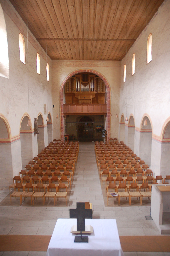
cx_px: 85
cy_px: 128
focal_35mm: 27
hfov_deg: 47.8
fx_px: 192
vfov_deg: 67.5
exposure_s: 1/5
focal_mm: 18
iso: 800
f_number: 3.5
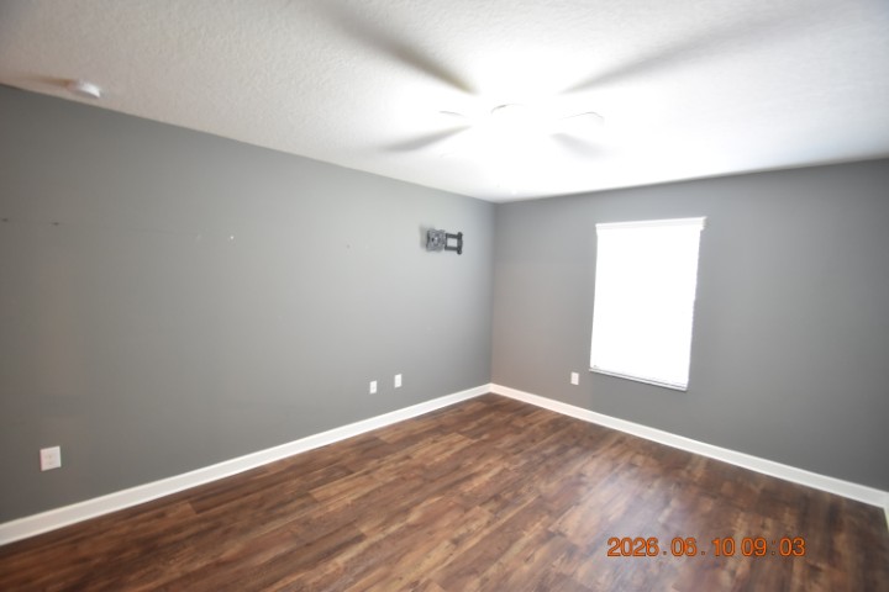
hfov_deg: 100.4
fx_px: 370
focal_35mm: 15
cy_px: 296
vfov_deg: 77.3
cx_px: 444
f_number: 3.5
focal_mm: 10
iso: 800
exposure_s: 1/6
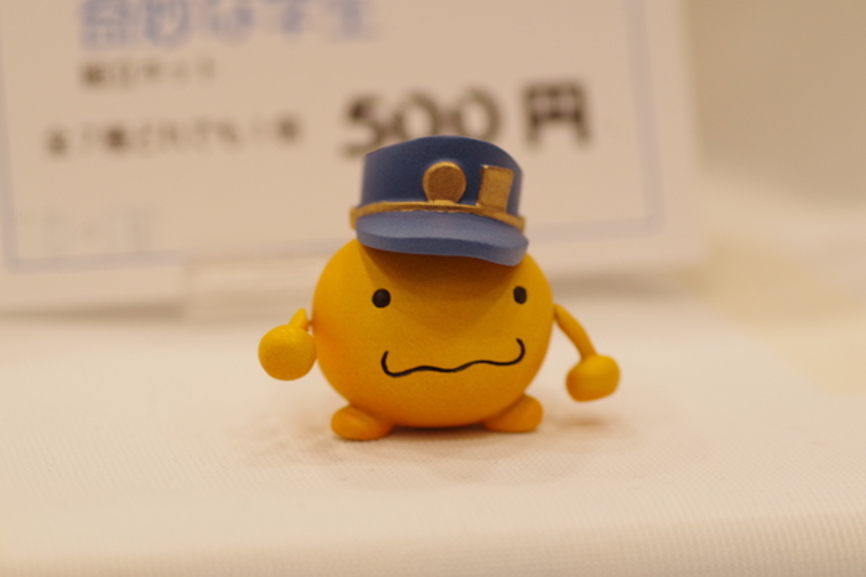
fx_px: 3247
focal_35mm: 135
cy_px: 288
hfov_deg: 15.2
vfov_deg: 10.2
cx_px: 433
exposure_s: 1/50
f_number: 4.5
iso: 800
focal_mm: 90
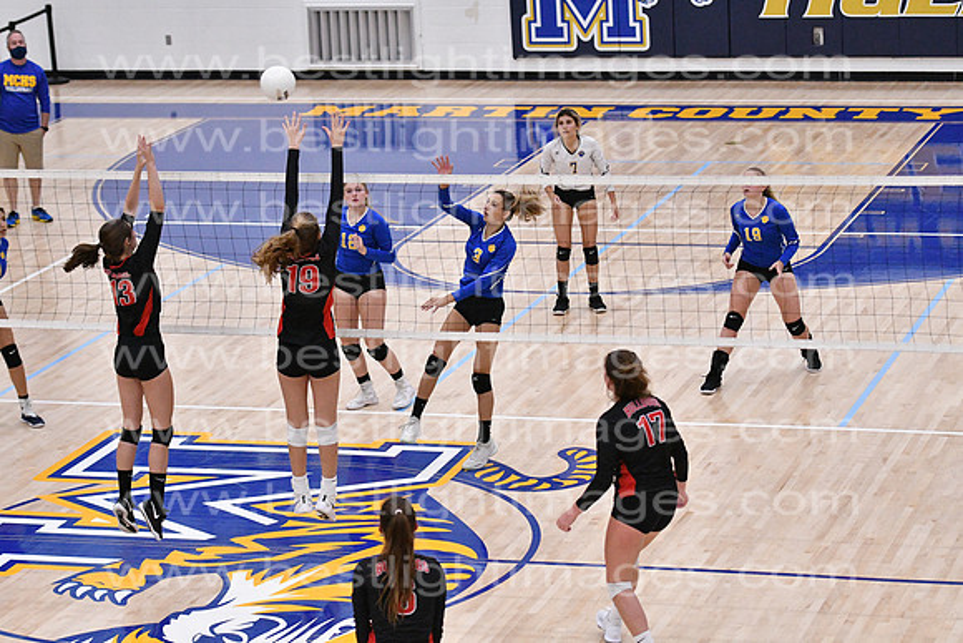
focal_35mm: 120
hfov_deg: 17.1
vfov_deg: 11.4
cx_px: 482
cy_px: 322
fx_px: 3211
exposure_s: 1/1250
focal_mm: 80
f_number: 3.2
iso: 6400
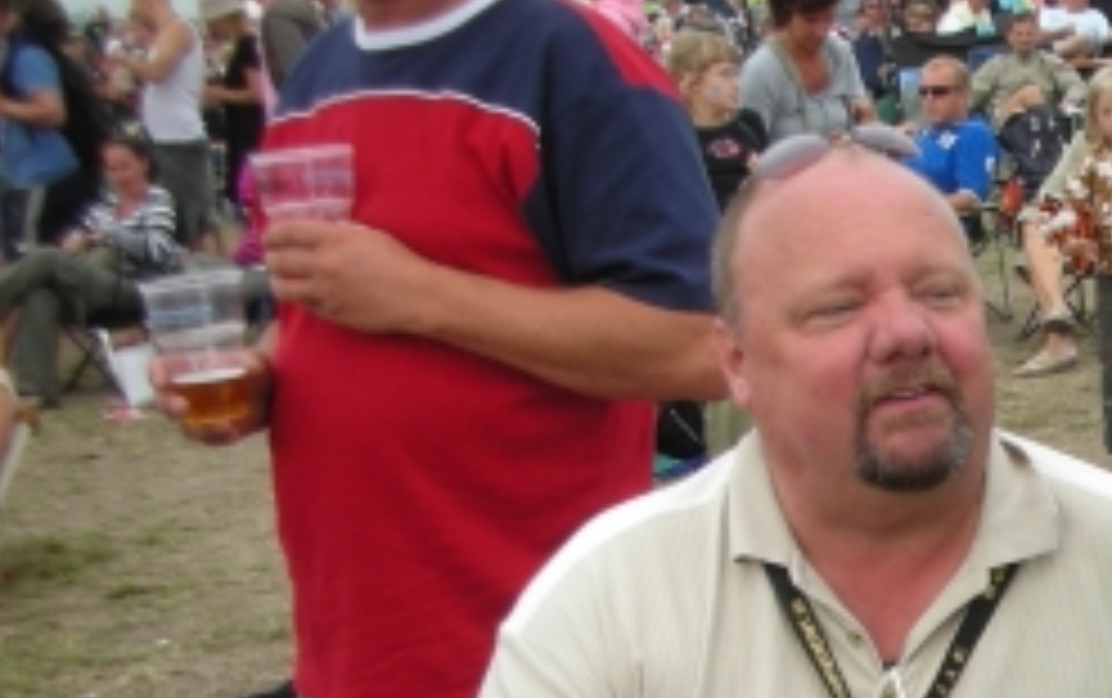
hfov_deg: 21.4
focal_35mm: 90
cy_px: 919
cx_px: 1337
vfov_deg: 14.0
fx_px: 2731
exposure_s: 1/161
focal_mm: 5.8
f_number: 3
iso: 50
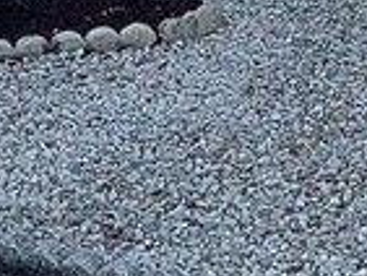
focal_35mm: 211
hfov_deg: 9.2
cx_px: 484
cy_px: -513
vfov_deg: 6.5
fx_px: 2239
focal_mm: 3
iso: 16
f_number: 1.8
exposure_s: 1/1577
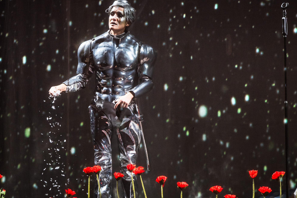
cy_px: 100
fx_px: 1270
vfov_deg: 8.9
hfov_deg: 13.3
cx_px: 126
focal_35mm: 154
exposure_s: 1/125
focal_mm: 101
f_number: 2.8
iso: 1250
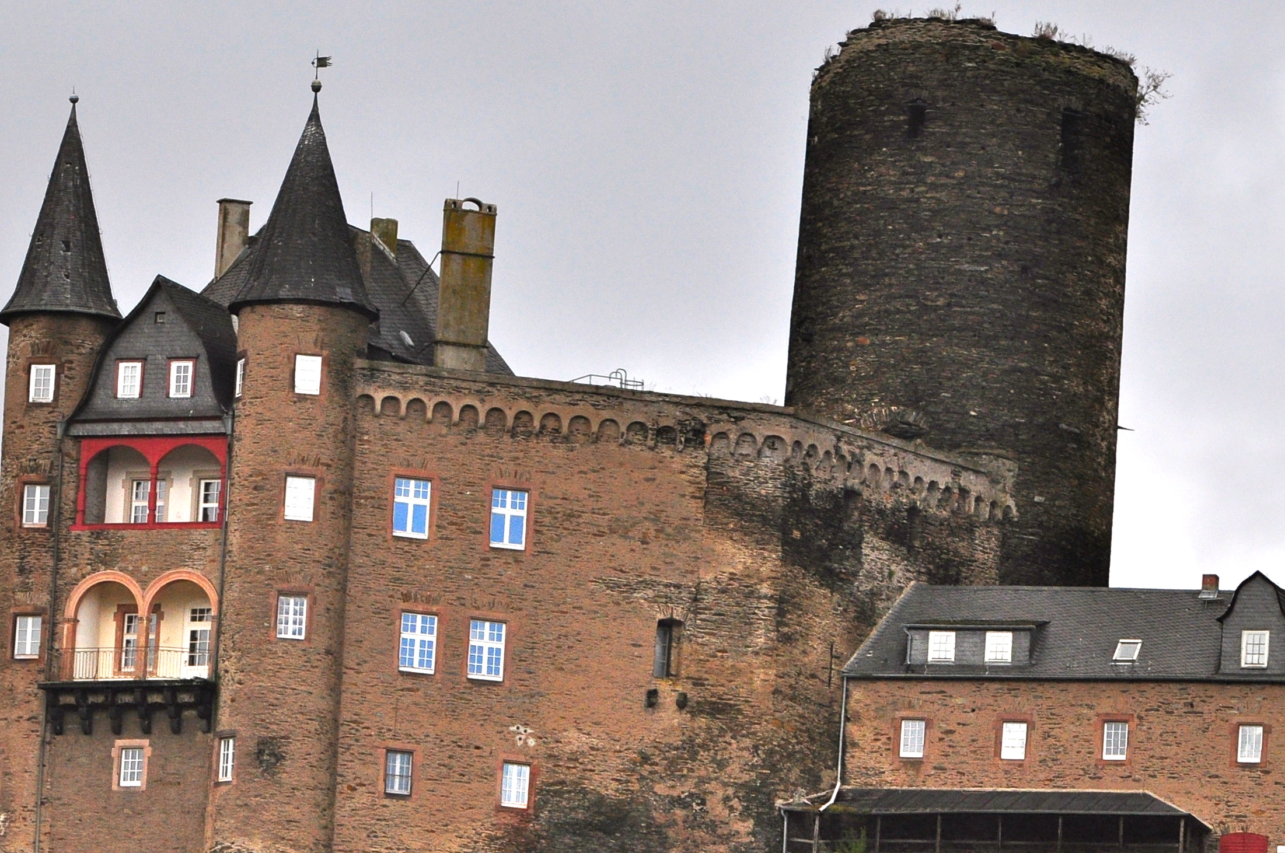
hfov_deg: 4.3
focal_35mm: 482
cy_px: 509
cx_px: 650
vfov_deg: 2.8
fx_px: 17181
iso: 400
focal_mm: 165
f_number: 7.1
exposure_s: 1/1250
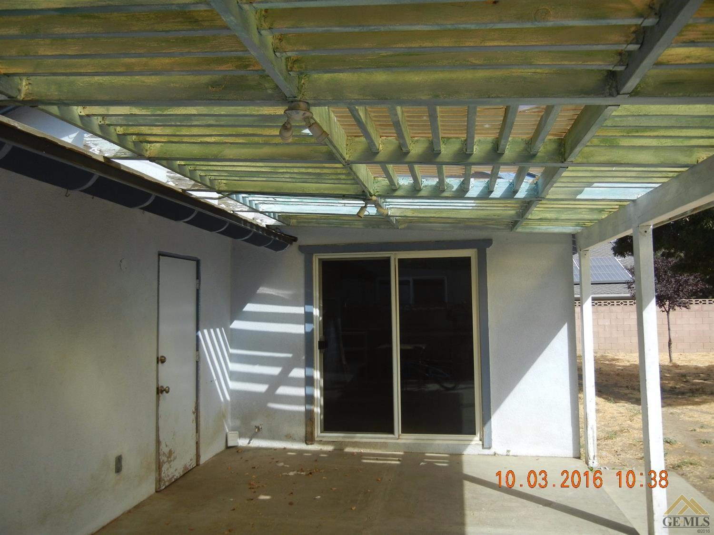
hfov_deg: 60.0
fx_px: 619
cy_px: 268
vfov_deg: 46.8
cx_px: 357
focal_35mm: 30
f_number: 7
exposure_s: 1/290
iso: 160
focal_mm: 5.4
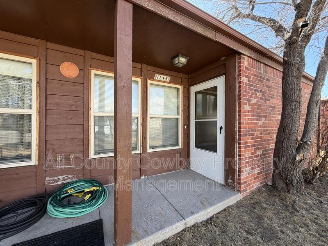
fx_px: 133
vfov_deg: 85.7
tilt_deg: +0.9
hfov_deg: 102.1
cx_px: 164
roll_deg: -0.3
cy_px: 123
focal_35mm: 14
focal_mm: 2.22
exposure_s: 1/127
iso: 40
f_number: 2.2
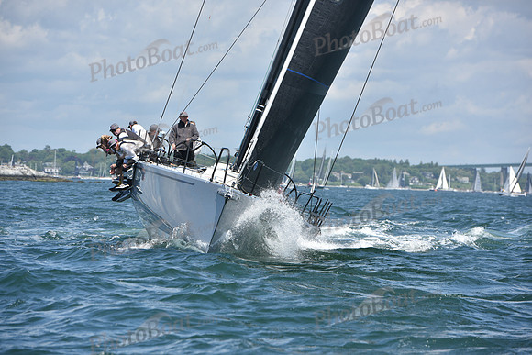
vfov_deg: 7.4
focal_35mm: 185
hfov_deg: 11.1
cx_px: 266
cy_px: 178
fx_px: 2734
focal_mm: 185
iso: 250
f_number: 6.3
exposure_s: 1/1250
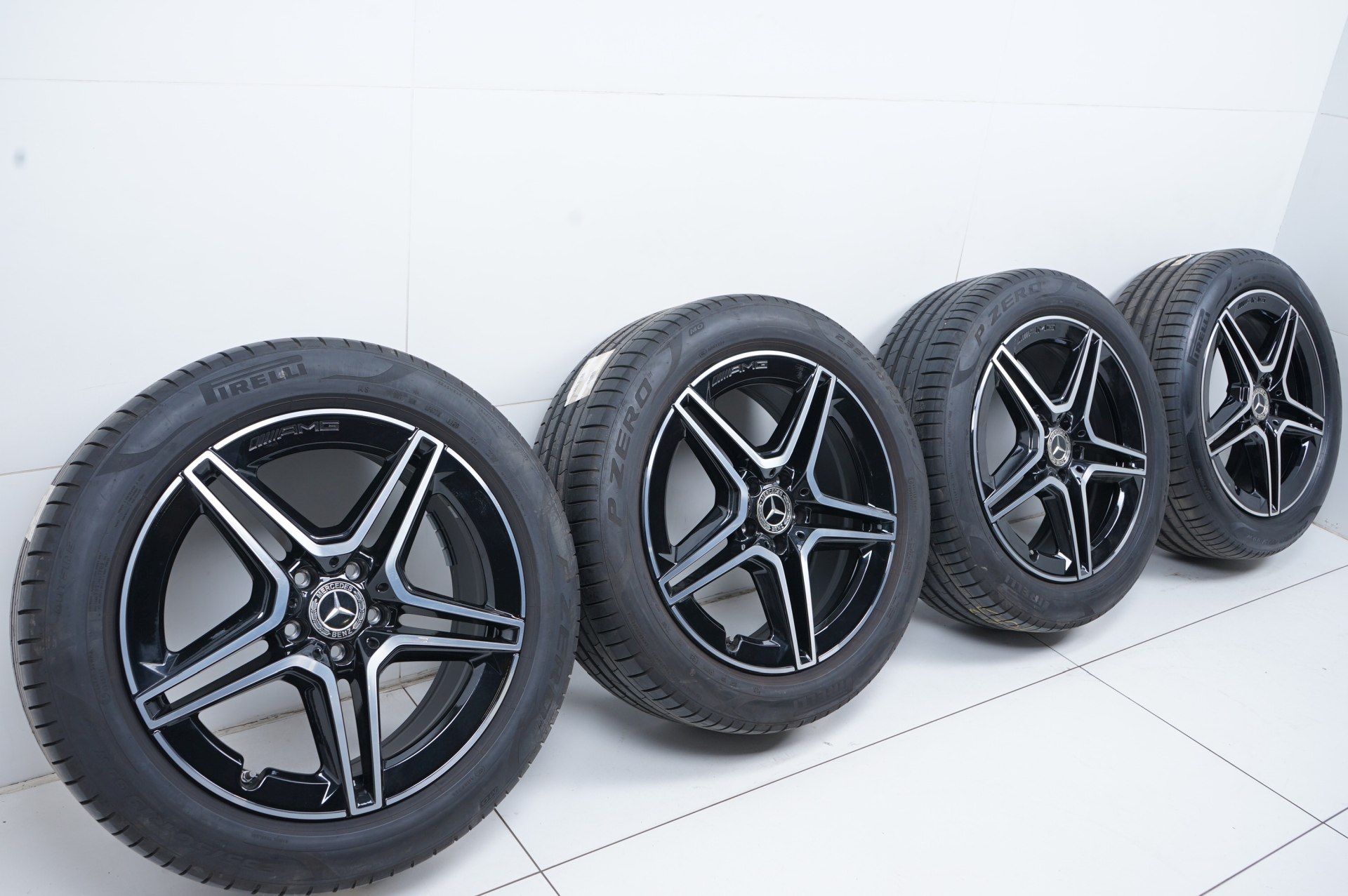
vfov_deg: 42.3
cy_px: 448
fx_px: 1160
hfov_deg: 60.3
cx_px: 674
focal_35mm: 31
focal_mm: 31
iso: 250
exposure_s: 1/125
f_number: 7.1
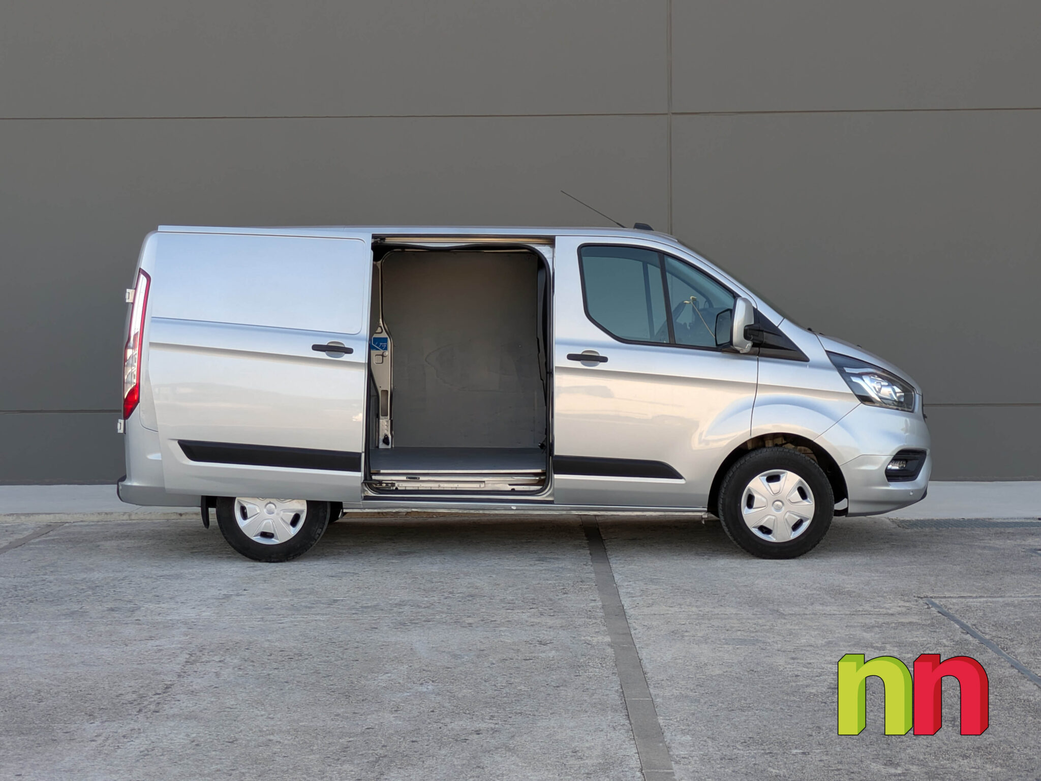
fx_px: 722
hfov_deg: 71.6
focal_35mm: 24
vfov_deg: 56.8
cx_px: 520
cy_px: 390
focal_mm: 6.86
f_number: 1.8
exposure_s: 1/3200
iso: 80
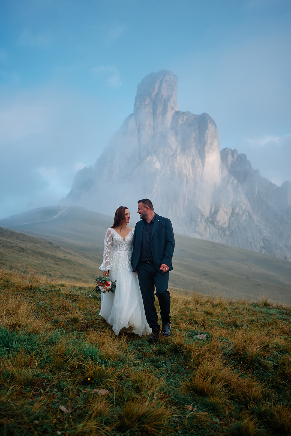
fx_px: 424
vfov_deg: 54.4
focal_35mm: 35
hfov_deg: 37.9
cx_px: 146
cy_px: 218
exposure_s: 1/1800
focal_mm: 23
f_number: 1.4
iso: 125
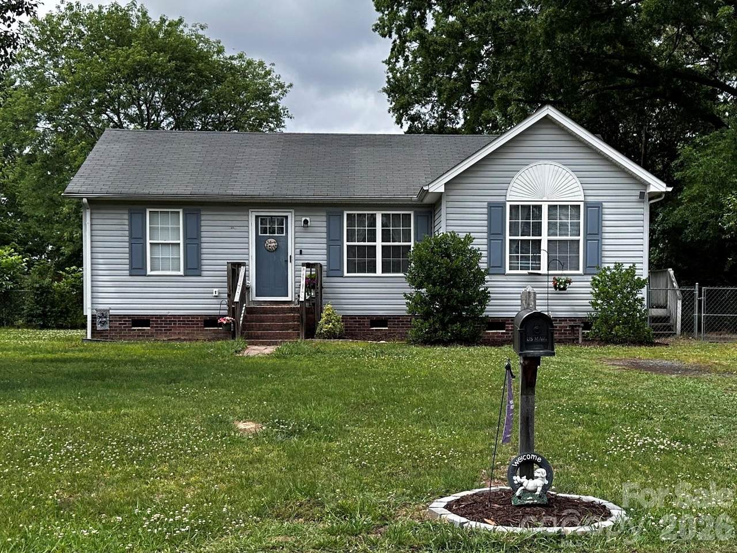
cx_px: 368
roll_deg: -0.6
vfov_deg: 56.8
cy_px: 276
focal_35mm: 24
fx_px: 511
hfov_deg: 71.6
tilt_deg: -0.1
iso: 80
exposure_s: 1/2882
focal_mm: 6.86
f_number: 1.78
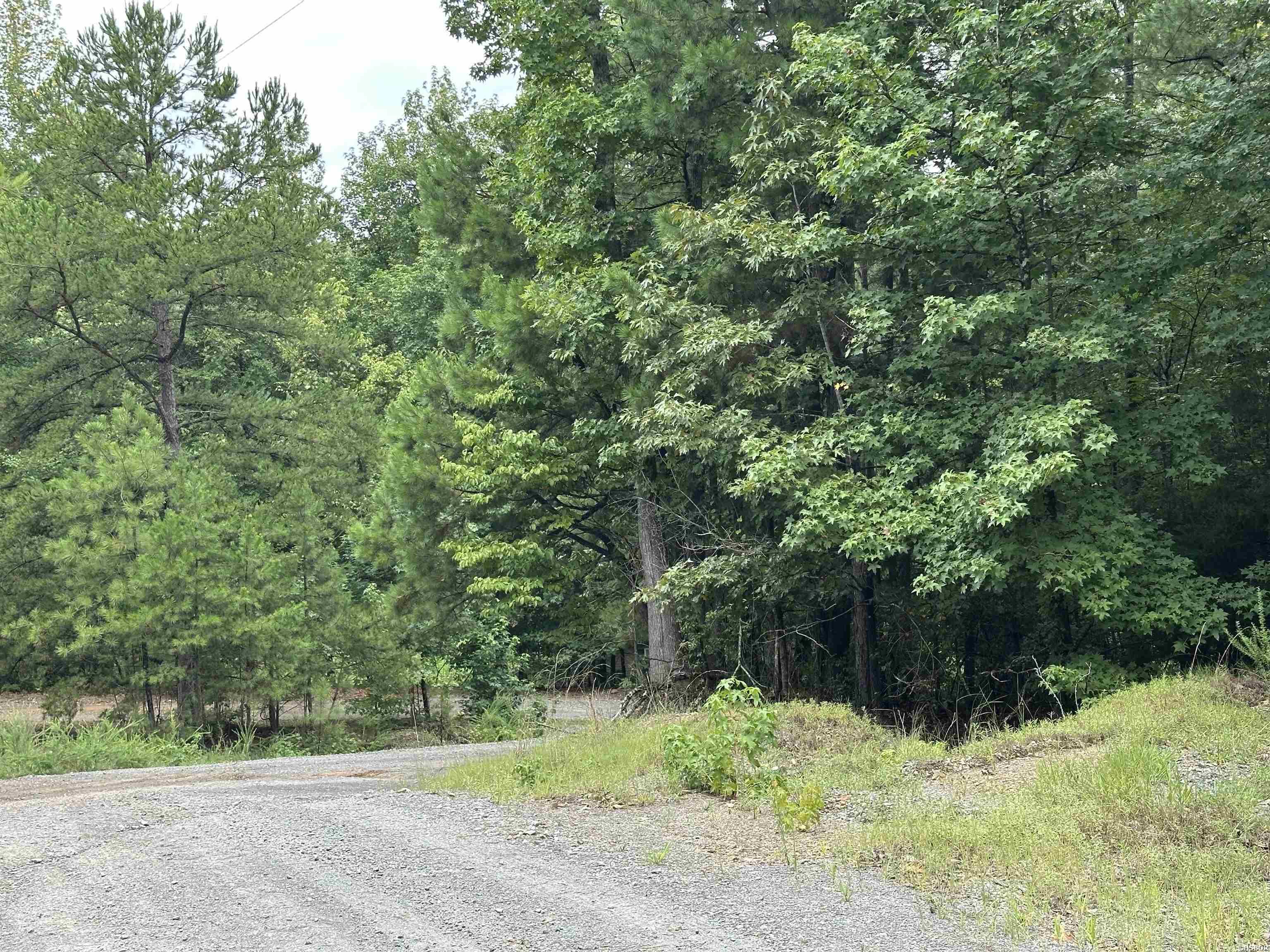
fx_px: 1761
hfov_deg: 39.7
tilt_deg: -2.0
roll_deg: +3.5
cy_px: 476
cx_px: 635
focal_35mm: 48
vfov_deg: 30.3
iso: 64
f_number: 1.78
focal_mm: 6.86
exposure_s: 1/172
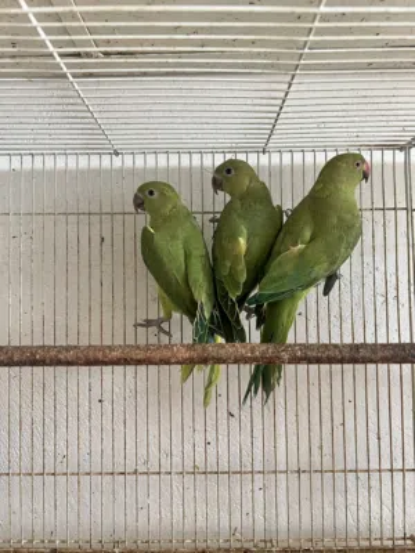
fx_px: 416
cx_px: 208
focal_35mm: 26
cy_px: 276
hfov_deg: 53.1
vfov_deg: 67.3
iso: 160
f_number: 1.5
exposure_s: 1/60
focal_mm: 5.7
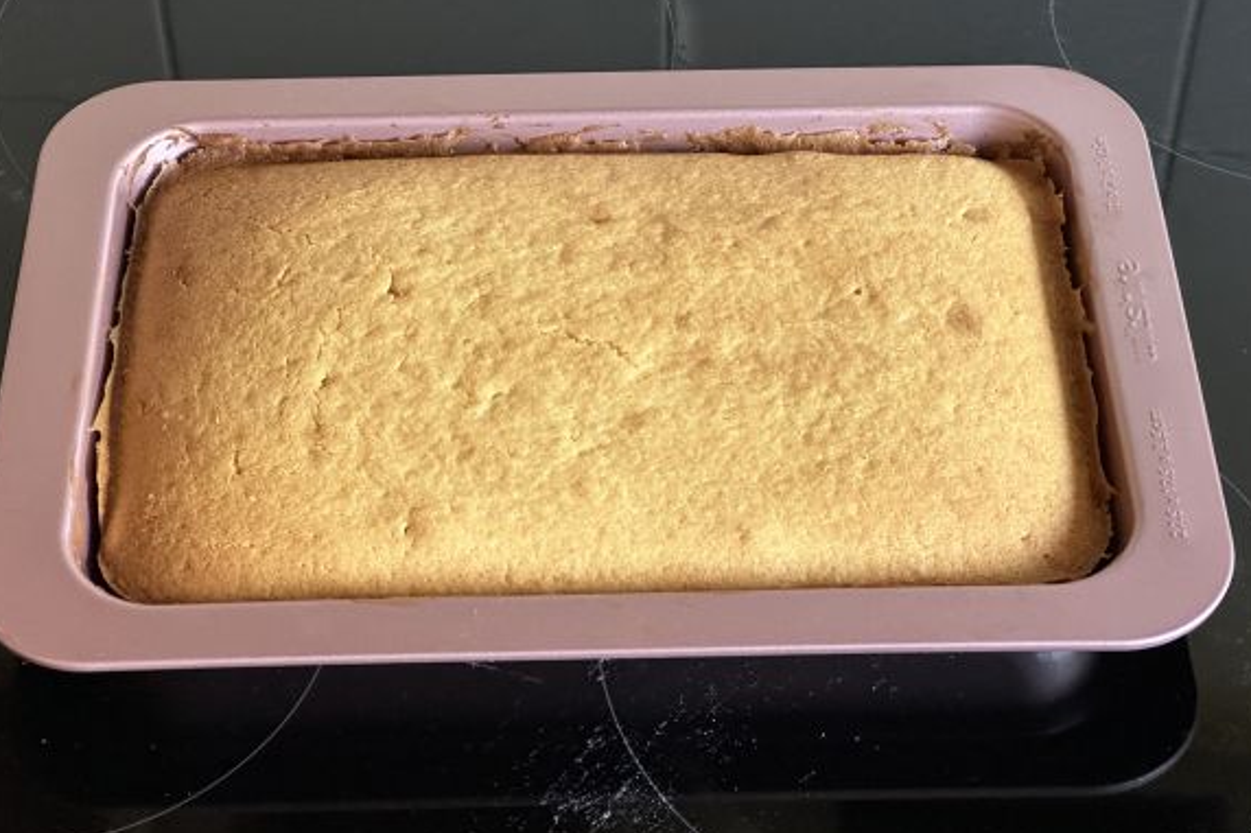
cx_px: 608
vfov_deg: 16.2
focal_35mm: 84
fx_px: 2918
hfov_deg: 24.2
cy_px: 374
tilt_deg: -47.3
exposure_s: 1/53
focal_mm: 9
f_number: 2.8
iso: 640
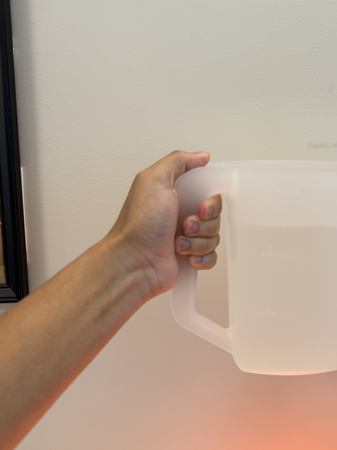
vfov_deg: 55.3
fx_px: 428
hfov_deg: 40.6
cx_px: 284
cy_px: 223
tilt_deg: -11.1
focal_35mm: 33
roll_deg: -1.6
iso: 125
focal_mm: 6.76
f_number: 1.78
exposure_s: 1/60
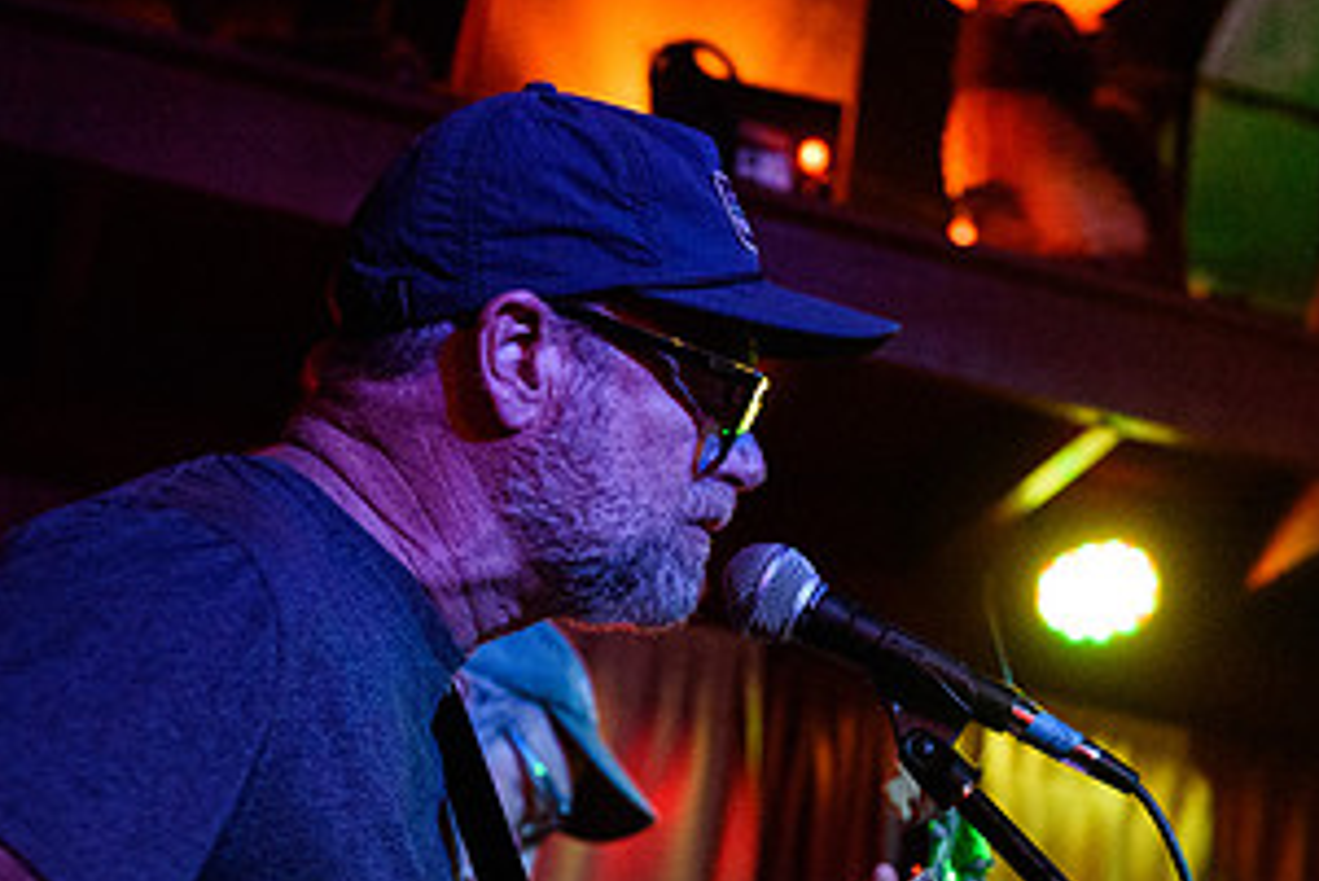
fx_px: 2822
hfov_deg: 26.3
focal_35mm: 77
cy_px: 796
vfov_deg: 17.5
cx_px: 741
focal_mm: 40
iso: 3200
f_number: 3.2
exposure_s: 1/60
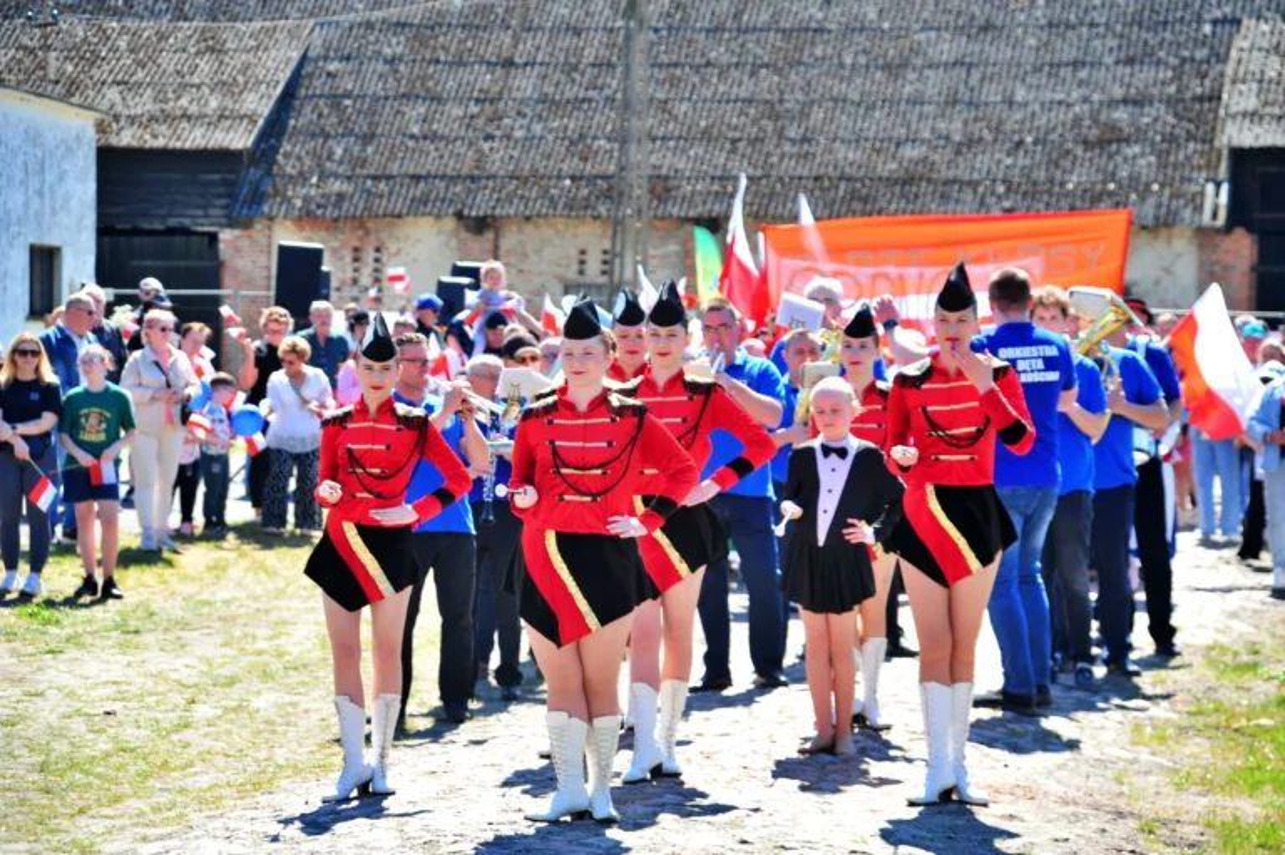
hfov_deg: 17.1
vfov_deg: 11.4
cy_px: 428
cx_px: 642
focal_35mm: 120
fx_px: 4280
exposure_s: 1/200
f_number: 5.6
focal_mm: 120
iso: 250
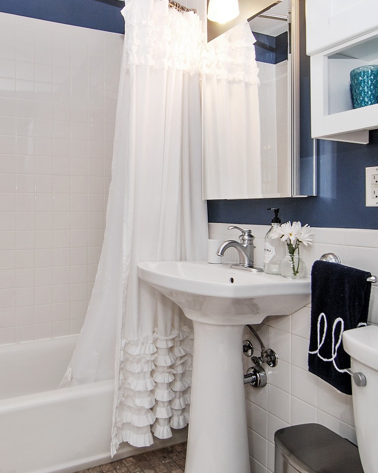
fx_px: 364
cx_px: 128
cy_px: 239
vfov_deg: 66.0
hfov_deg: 53.9
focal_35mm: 26
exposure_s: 1/15
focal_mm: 12
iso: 100
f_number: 6.3
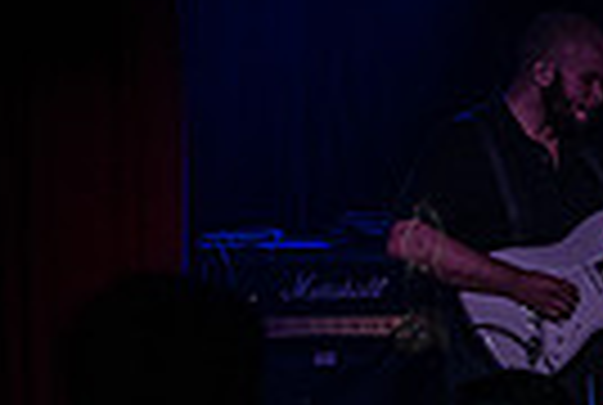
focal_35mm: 203
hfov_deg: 9.3
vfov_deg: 6.8
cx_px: 1292
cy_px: 272
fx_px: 3408
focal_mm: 47
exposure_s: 1/320
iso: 16000
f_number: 3.2
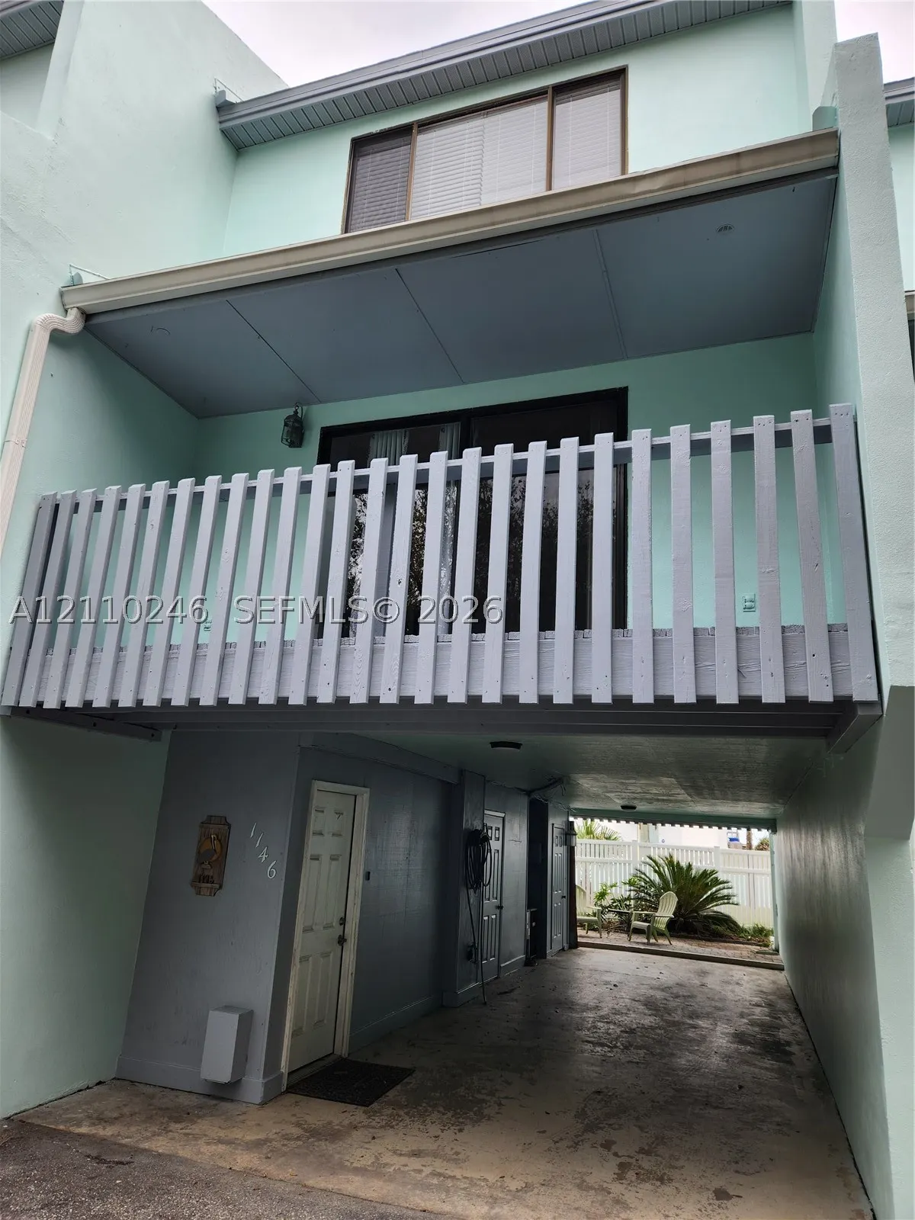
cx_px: 458
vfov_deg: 73.9
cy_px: 610
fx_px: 811
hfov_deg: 58.9
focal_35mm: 23
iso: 20
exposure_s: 1/299
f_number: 1.8
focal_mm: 5.4
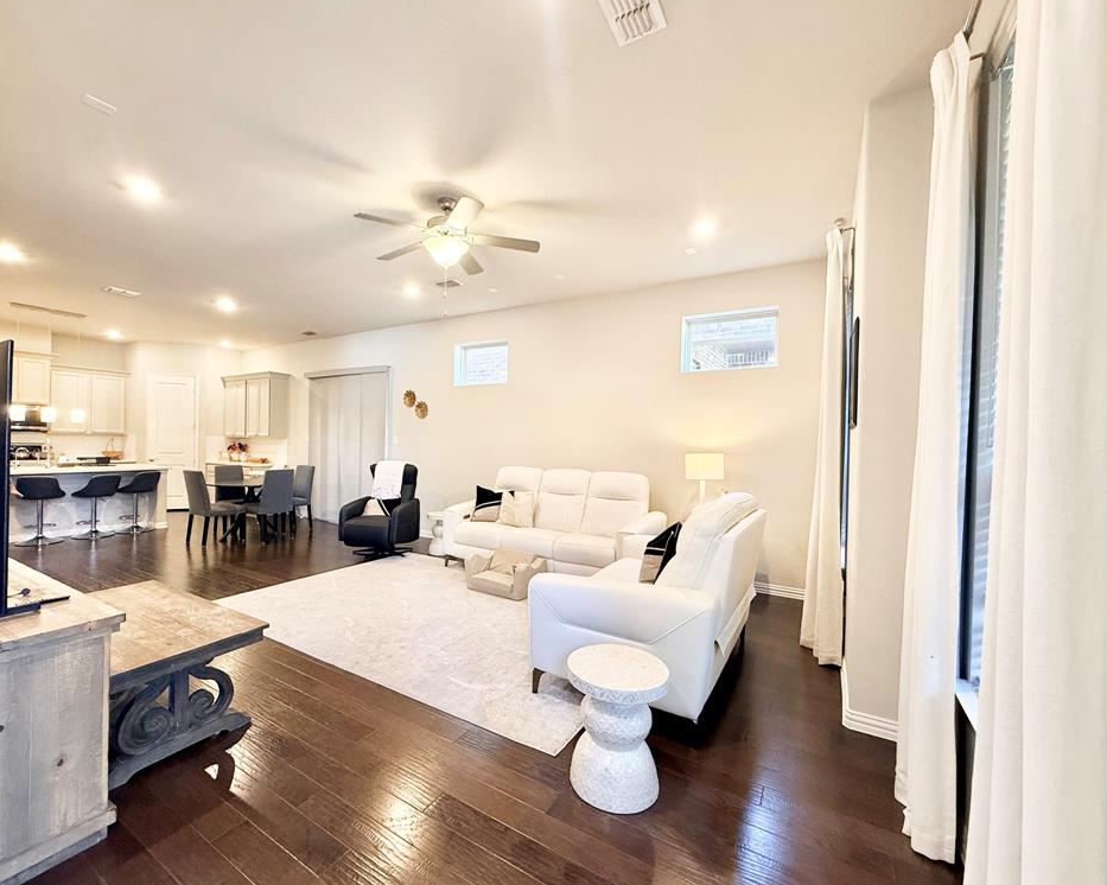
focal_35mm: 15
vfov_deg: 84.0
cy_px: 446
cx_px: 515
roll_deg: -1.4
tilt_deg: -0.6
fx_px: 491
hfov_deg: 96.7
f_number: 2.2
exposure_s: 1/60
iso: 250
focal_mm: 2.22
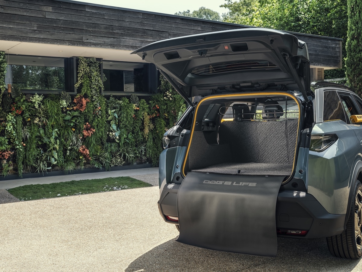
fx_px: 429
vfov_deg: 35.1
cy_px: 136
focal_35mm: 41
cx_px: 181
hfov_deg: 45.8
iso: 400
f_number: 11
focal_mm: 51.7
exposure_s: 1/13
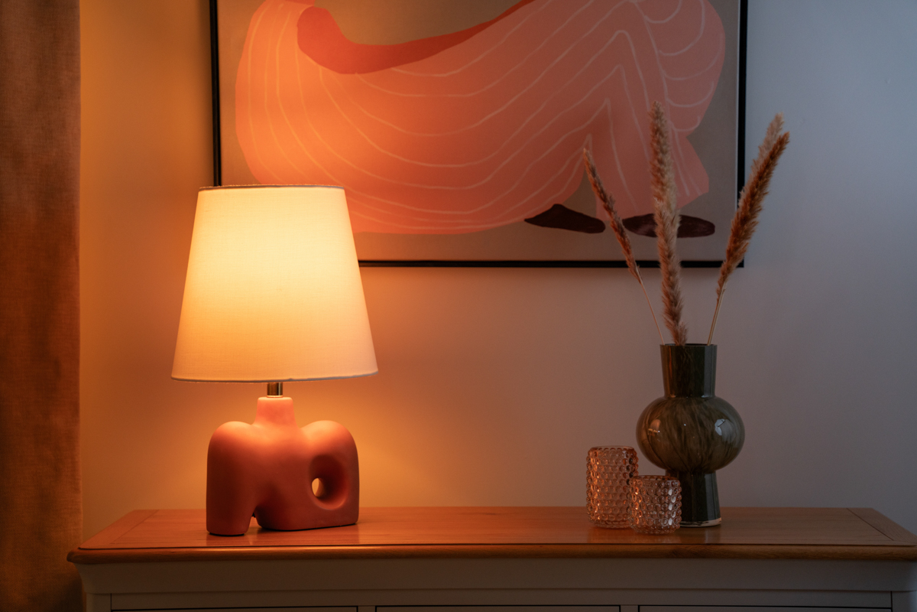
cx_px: 458
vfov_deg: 19.5
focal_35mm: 70
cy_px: 306
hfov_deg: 28.8
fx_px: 1783
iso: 800
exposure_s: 1/125
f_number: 3.5
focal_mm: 70
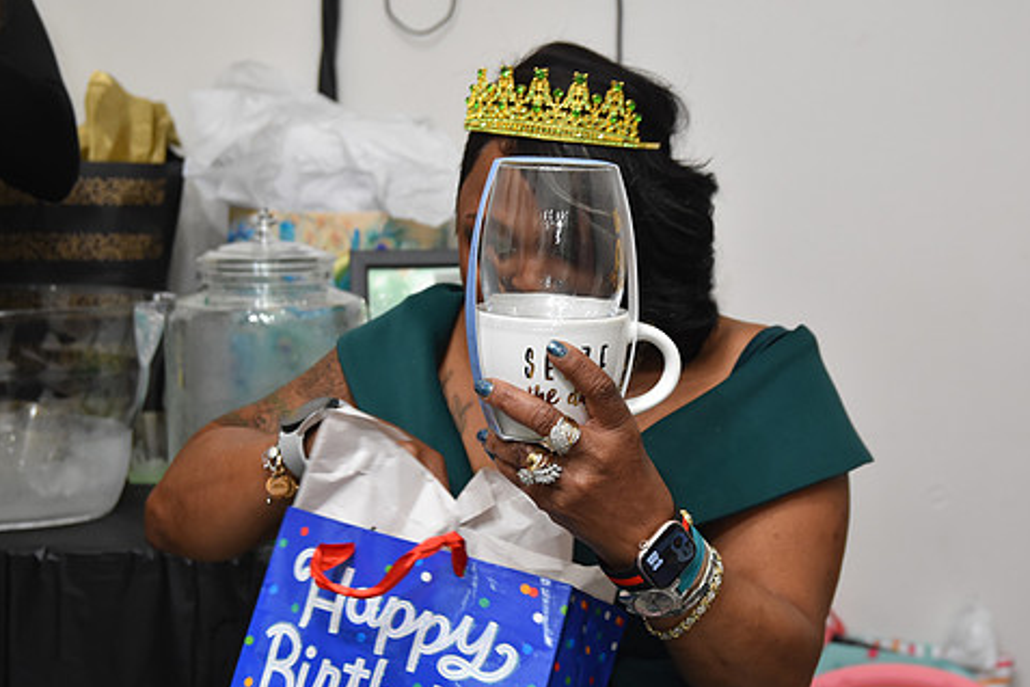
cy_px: 366
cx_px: 572
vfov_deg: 18.7
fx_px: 2088
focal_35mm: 73
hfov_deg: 27.7
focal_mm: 40
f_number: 4
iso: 1000
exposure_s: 1/60
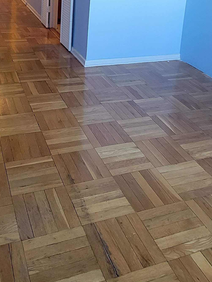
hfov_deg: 36.8
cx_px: 93
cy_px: 19
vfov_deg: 43.1
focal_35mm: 39
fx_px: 318
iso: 200
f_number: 2.2
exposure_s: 1/60
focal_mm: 2.2
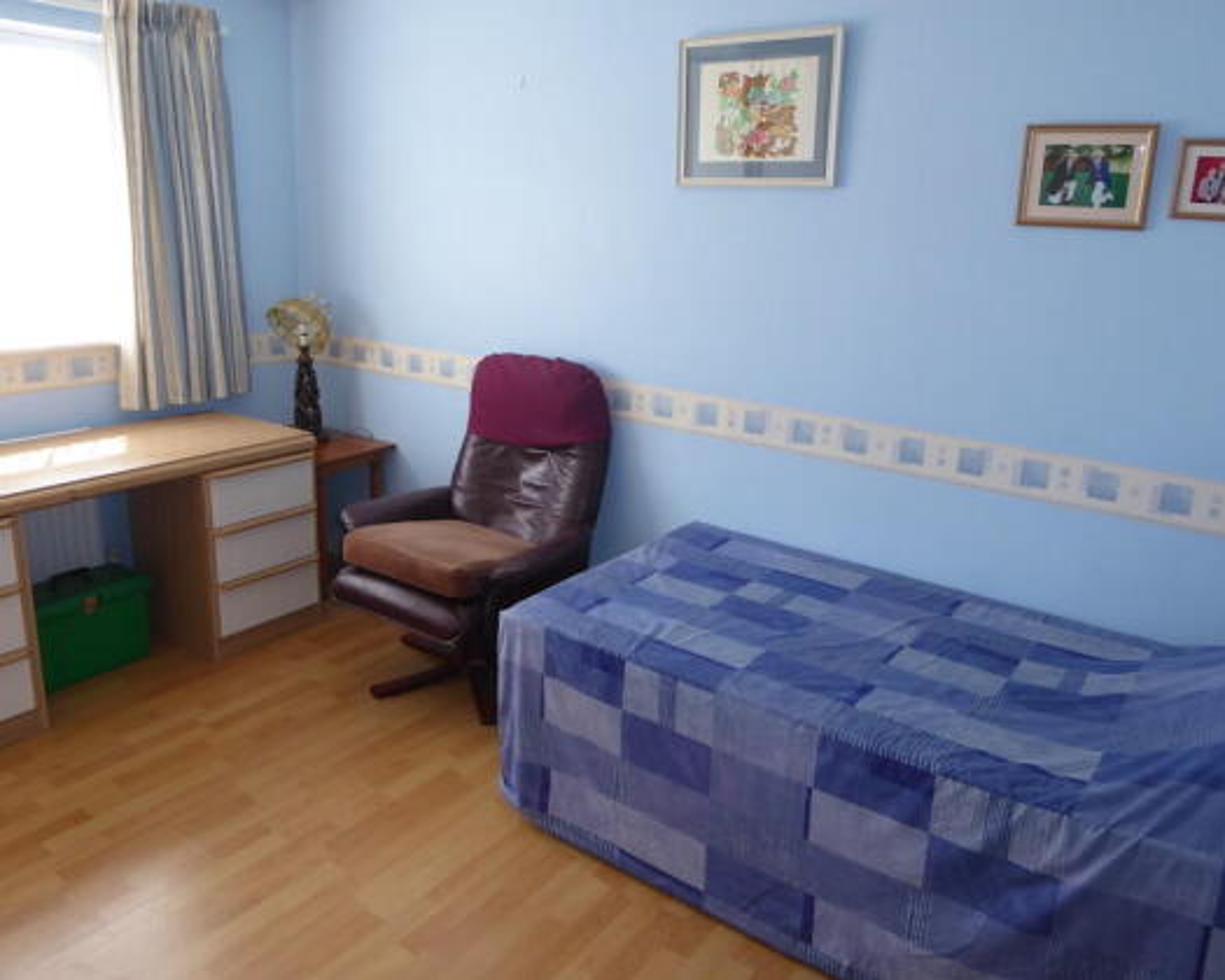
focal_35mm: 26
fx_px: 943
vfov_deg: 54.9
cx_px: 606
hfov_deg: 66.0
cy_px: 472
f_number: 3.3
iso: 160
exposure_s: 1/60
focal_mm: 4.3
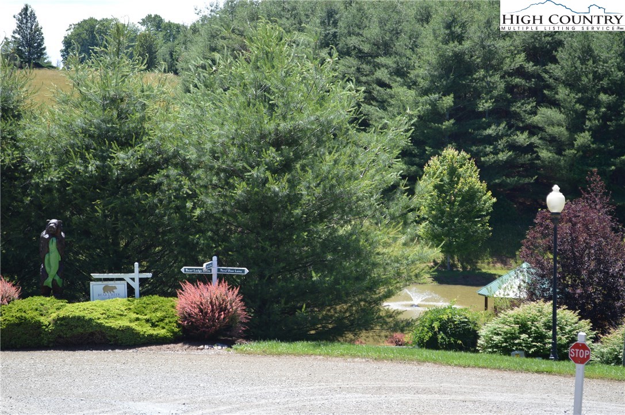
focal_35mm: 75
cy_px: 208
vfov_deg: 18.1
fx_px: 1301
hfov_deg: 27.0
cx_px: 312
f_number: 6.3
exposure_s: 1/160
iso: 100
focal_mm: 50
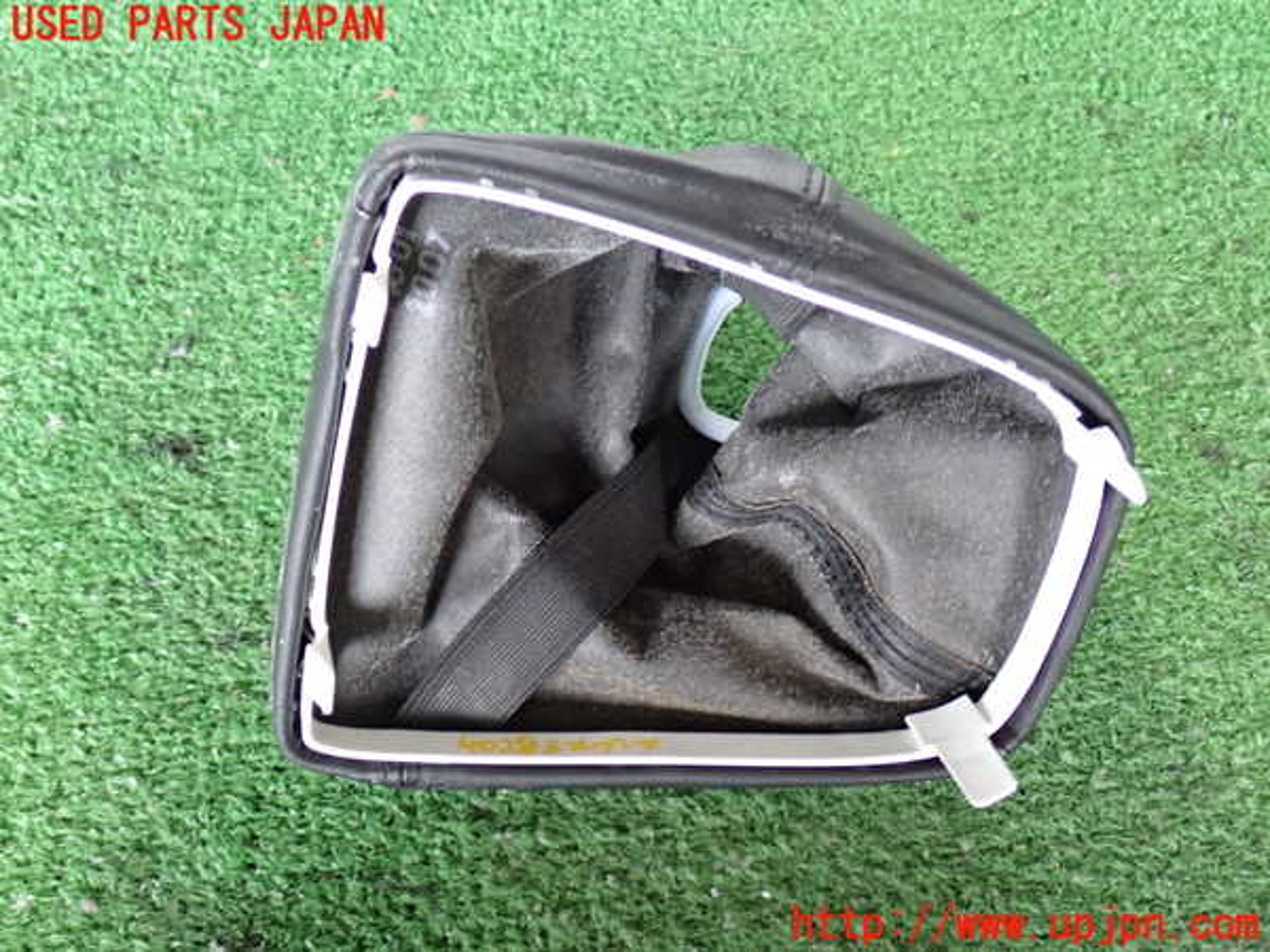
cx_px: 635
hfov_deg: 45.8
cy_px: 476
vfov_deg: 35.1
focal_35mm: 41
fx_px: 1504
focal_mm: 7.31
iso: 640
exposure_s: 1/40
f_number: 2.8
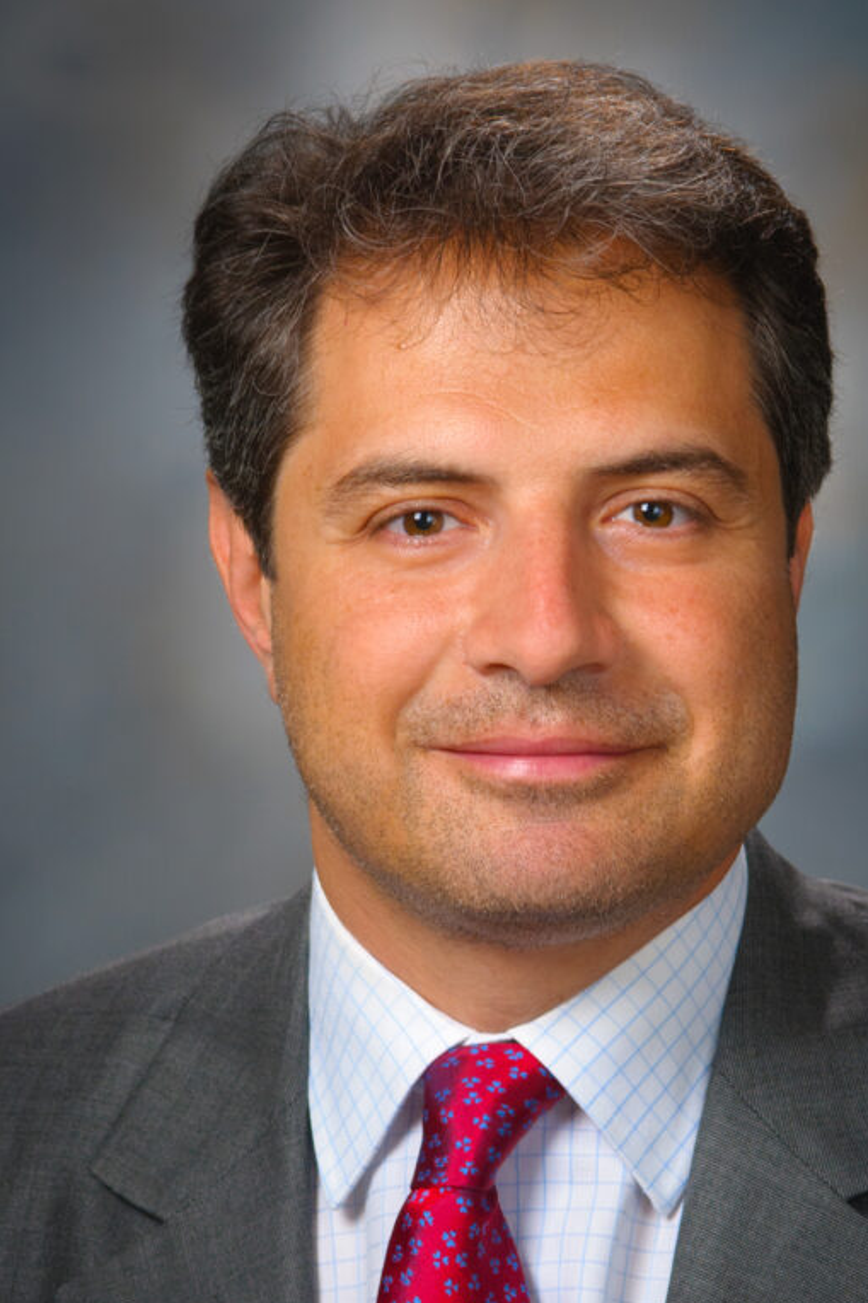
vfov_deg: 11.1
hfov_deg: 7.4
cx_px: 510
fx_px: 6715
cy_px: 766
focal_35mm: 186
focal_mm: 105
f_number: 6.3
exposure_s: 1/100
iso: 200
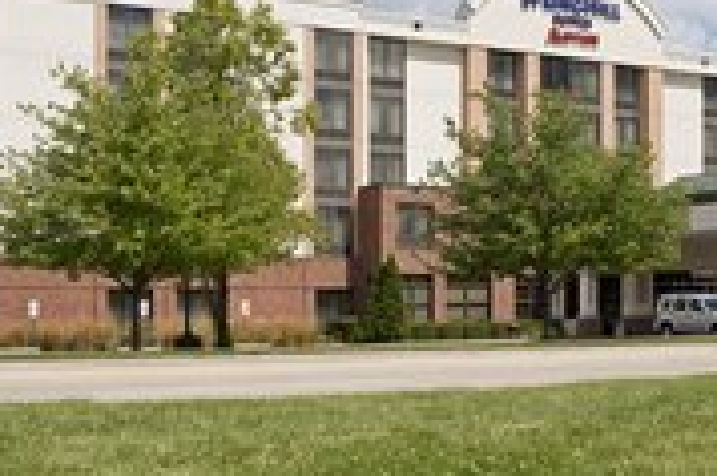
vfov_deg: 20.0
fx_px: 1332
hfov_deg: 30.1
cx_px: 415
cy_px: 101
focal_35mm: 67
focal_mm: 31
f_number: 10
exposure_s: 1/400
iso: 200
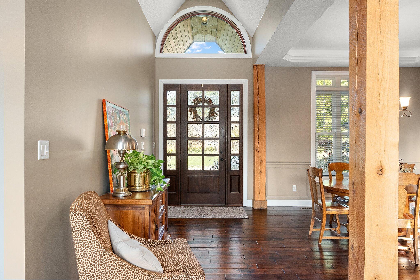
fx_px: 292
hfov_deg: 71.5
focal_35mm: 25
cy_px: 140
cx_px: 210
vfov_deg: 51.3
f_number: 9
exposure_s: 1/13
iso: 800
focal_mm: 16.8
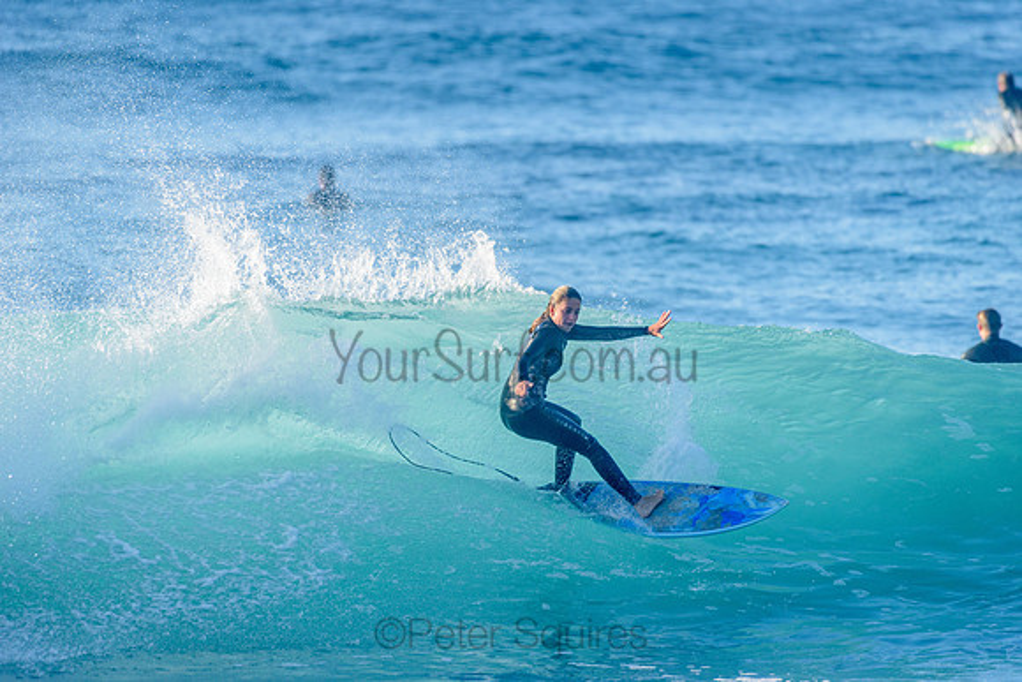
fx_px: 14197
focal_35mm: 500
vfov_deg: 2.8
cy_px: 341
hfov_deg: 4.1
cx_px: 511
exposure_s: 1/2000
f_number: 5.6
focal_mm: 500
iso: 450
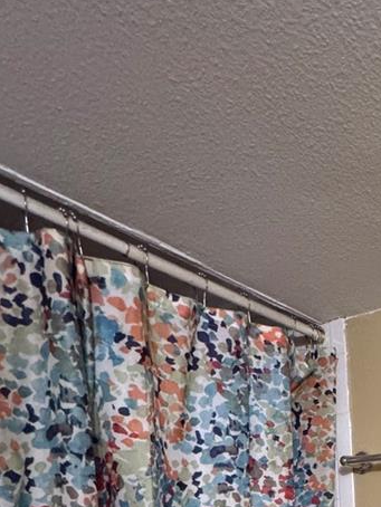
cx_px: 448
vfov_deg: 38.1
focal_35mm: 37
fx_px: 542
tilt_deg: -7.5
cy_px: 601
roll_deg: +1.8
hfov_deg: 32.5
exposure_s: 1/60
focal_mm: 2.22
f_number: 2.2
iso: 1000
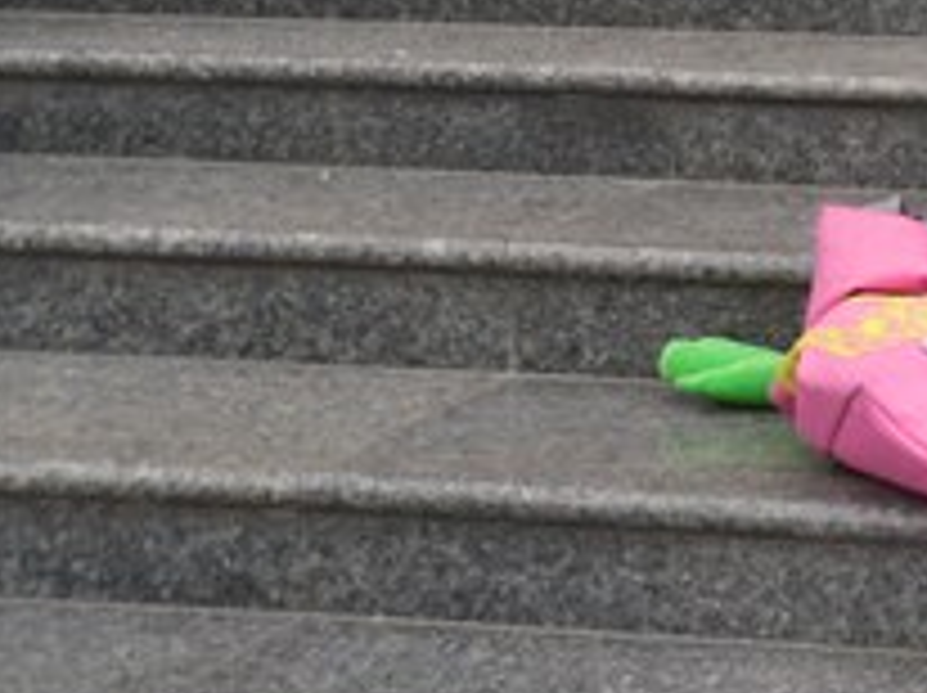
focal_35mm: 140
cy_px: -32
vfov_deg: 10.5
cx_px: 1404
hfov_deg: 13.3
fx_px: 3745
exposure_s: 1/158
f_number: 3.5
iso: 80
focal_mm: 6.3
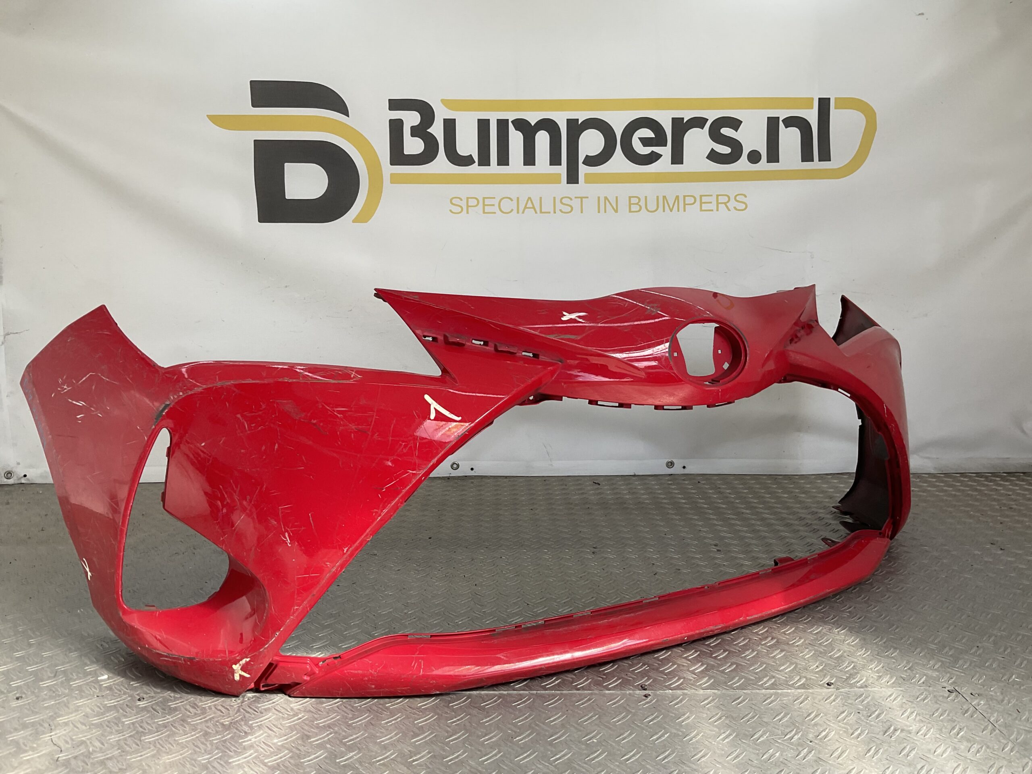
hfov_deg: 61.7
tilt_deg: -9.1
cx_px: 516
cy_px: 387
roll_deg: -0.6
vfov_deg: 48.2
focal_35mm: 29
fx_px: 865
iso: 16
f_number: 1.8
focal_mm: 3
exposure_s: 1/372
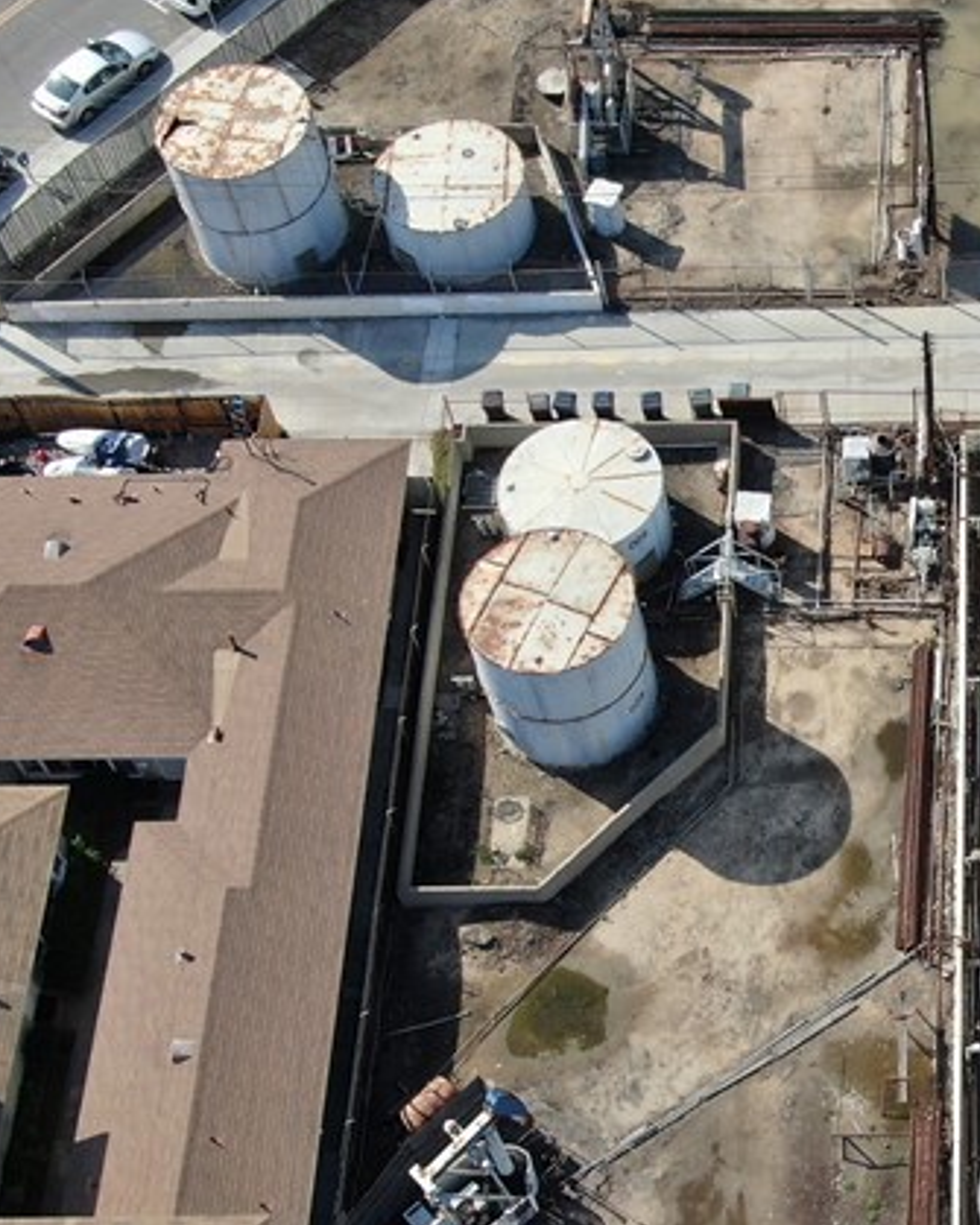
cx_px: 1030
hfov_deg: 19.9
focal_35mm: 74
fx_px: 2684
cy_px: 716
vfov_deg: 25.7
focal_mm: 5.33
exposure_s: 1/800
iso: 100
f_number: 3.1
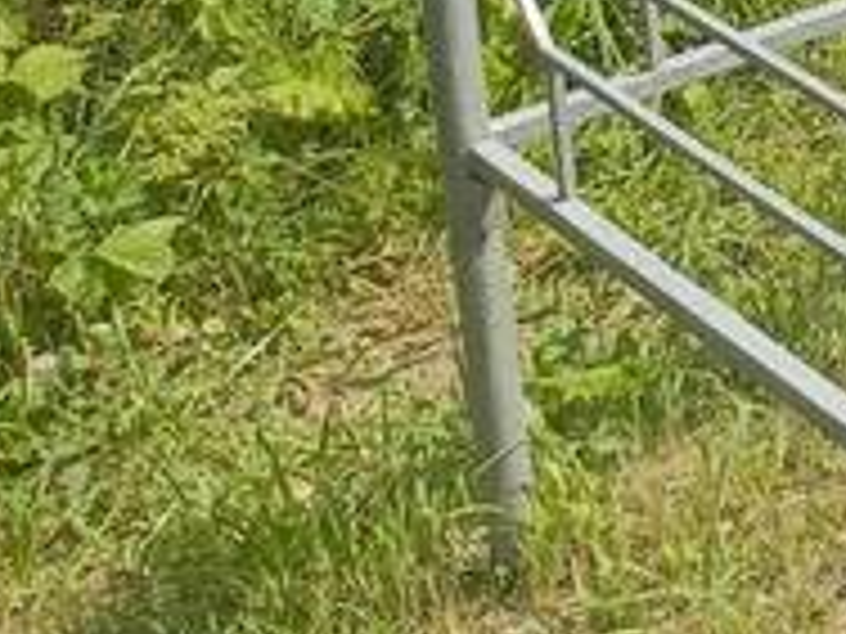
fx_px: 3324
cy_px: -751
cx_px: 2246
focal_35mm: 136
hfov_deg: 11.2
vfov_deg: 9.9
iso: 109
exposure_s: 1/1008
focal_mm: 4.76
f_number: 1.69
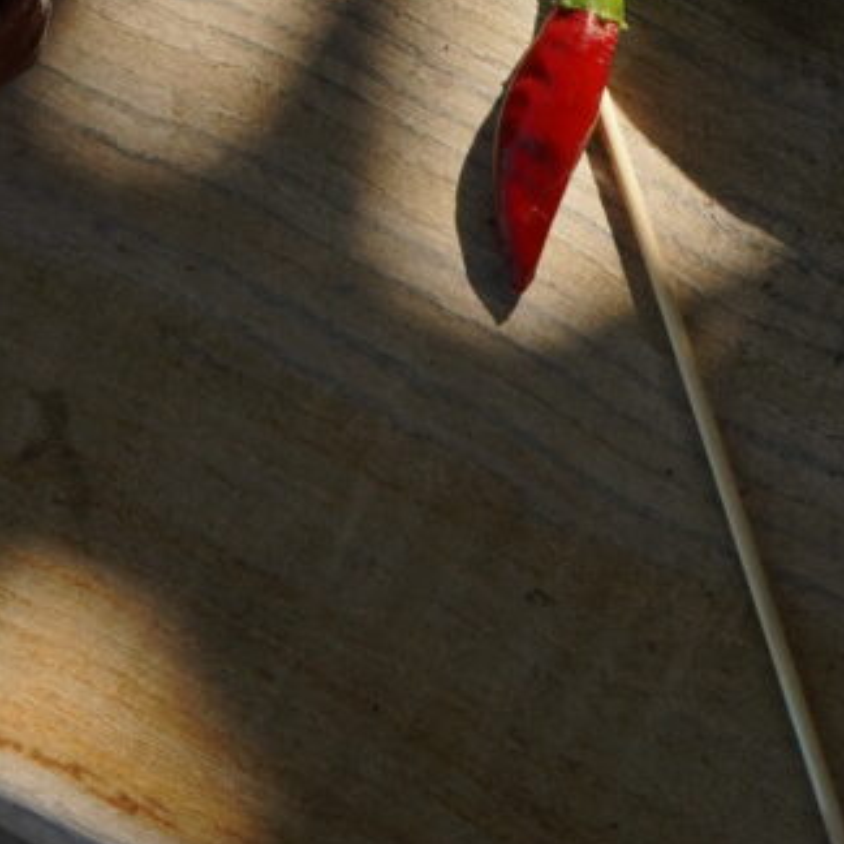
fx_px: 4110
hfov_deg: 11.7
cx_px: 159
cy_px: -1144
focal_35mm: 149
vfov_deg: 10.3
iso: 400
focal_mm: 37
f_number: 11
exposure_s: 1/500
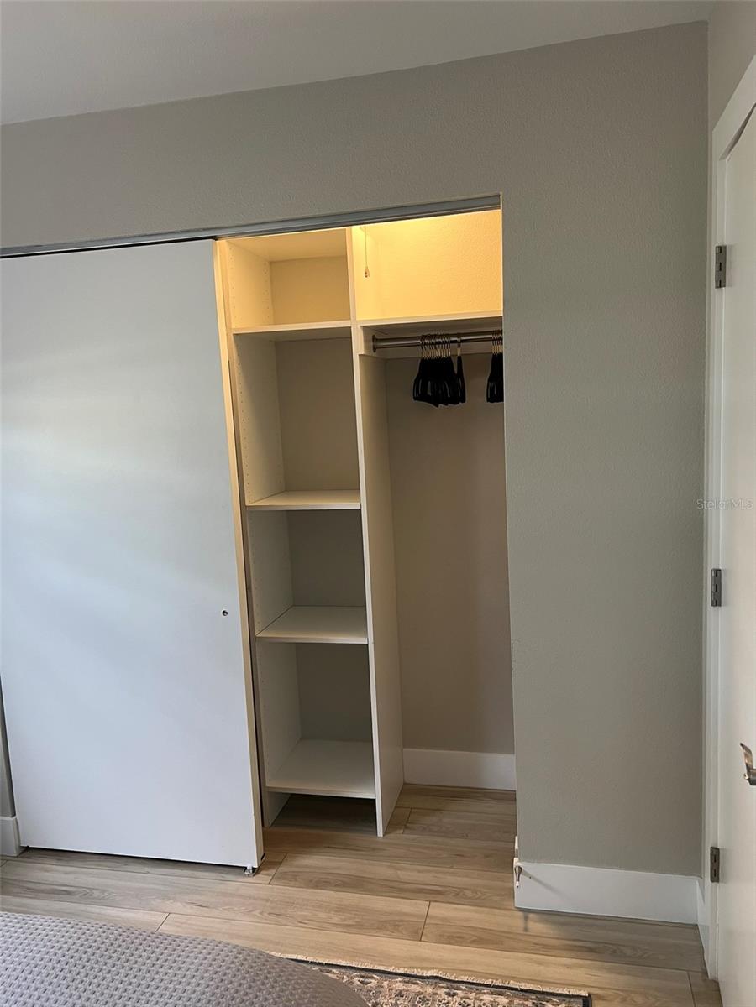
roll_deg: +2.6
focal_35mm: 26
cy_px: 504
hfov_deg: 53.1
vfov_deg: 67.3
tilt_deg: -8.7
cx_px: 378
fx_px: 757
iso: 125
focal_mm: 5.7
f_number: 1.5
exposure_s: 1/60
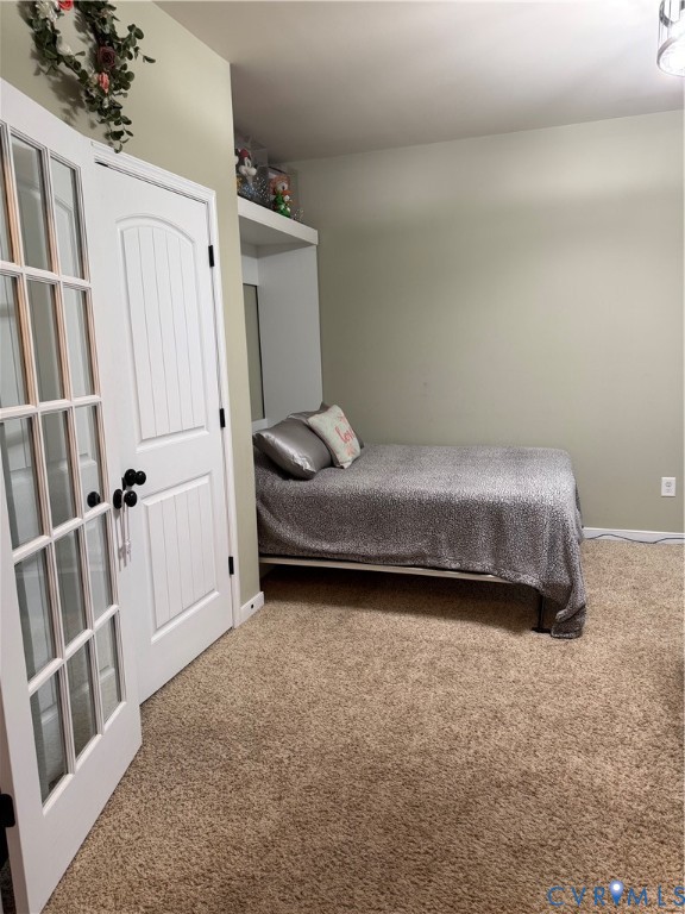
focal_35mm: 24
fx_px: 633
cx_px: 342
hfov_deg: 56.8
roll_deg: +1.3
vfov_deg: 71.6
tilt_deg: -10.0
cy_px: 457
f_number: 1.78
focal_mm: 6.76
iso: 125
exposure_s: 1/60
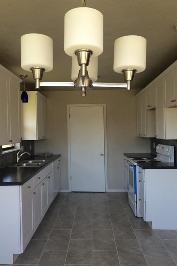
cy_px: 136
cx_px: 84
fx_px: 229
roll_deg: +1.4
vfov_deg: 60.3
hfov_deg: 42.3
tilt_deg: -0.2
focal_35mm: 31
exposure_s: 1/120
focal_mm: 4.15
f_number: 2.2
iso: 50
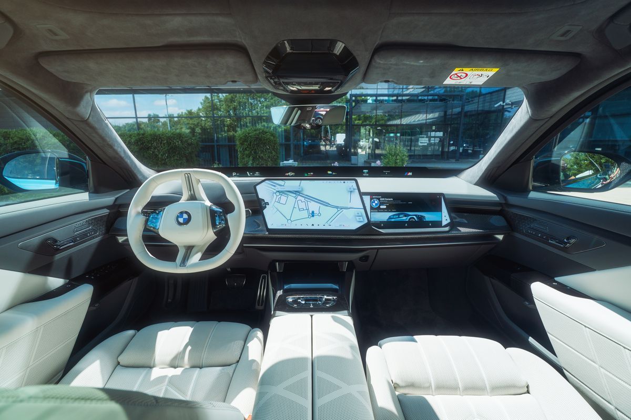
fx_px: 280
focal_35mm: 16
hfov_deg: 96.8
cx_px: 316
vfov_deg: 73.7
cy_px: 210
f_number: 6.3
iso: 200
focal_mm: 16
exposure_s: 1/125
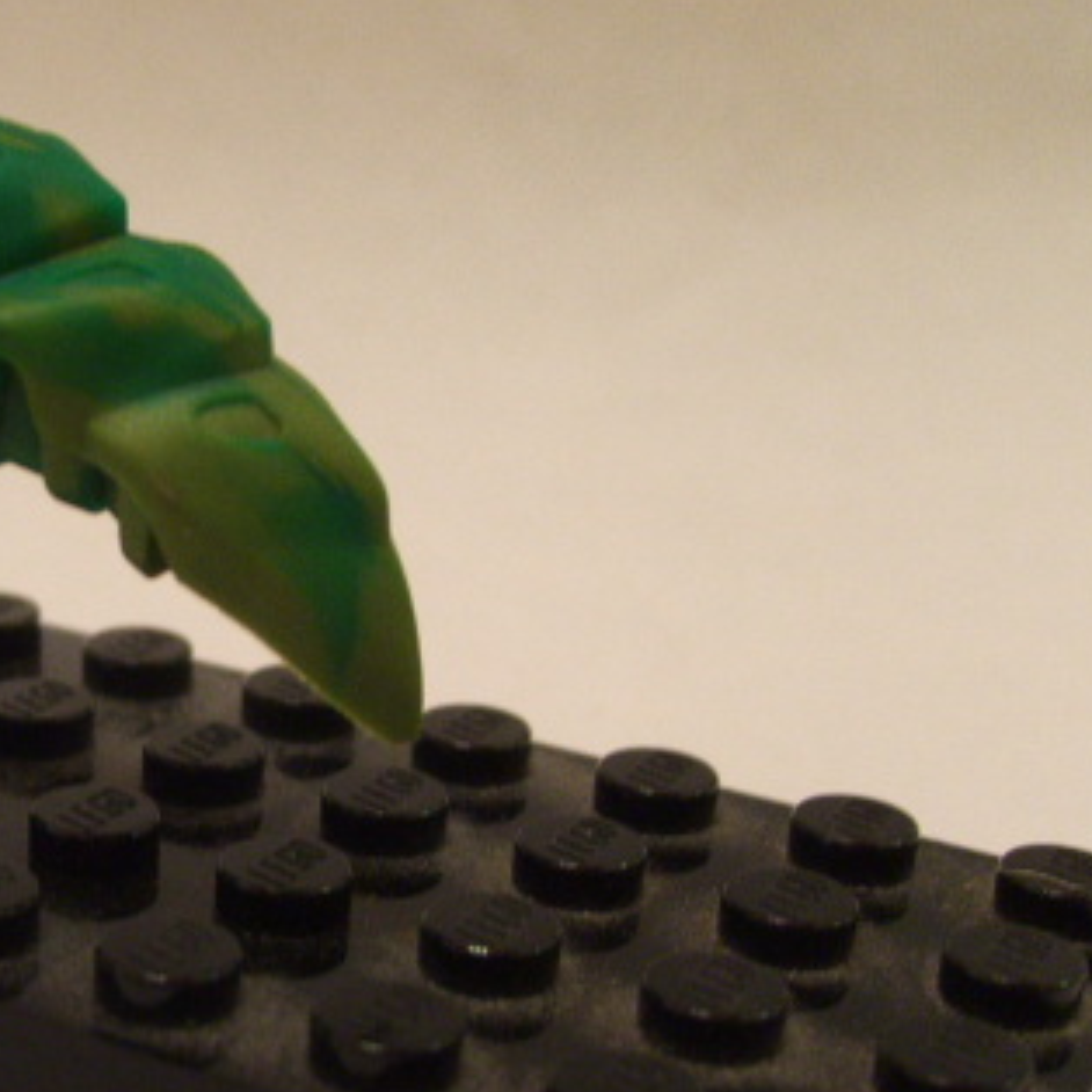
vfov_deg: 27.2
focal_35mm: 63
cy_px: 657
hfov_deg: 26.5
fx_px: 2248
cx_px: 139
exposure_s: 1/3
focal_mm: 5.8
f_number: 2.8
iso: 140
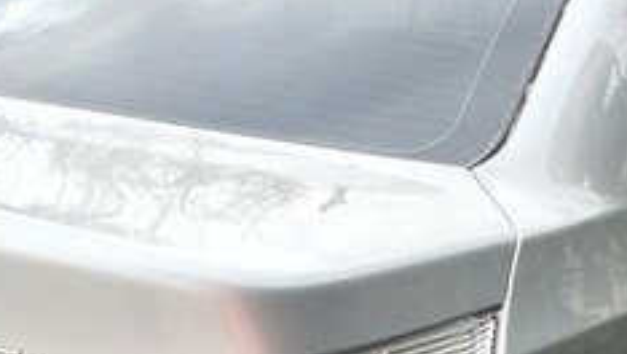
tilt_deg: -23.1
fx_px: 1481
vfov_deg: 13.2
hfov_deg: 23.7
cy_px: 460
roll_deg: -2.7
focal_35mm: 89
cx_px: 182
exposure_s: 1/419
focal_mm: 4.15
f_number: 2.2
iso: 32
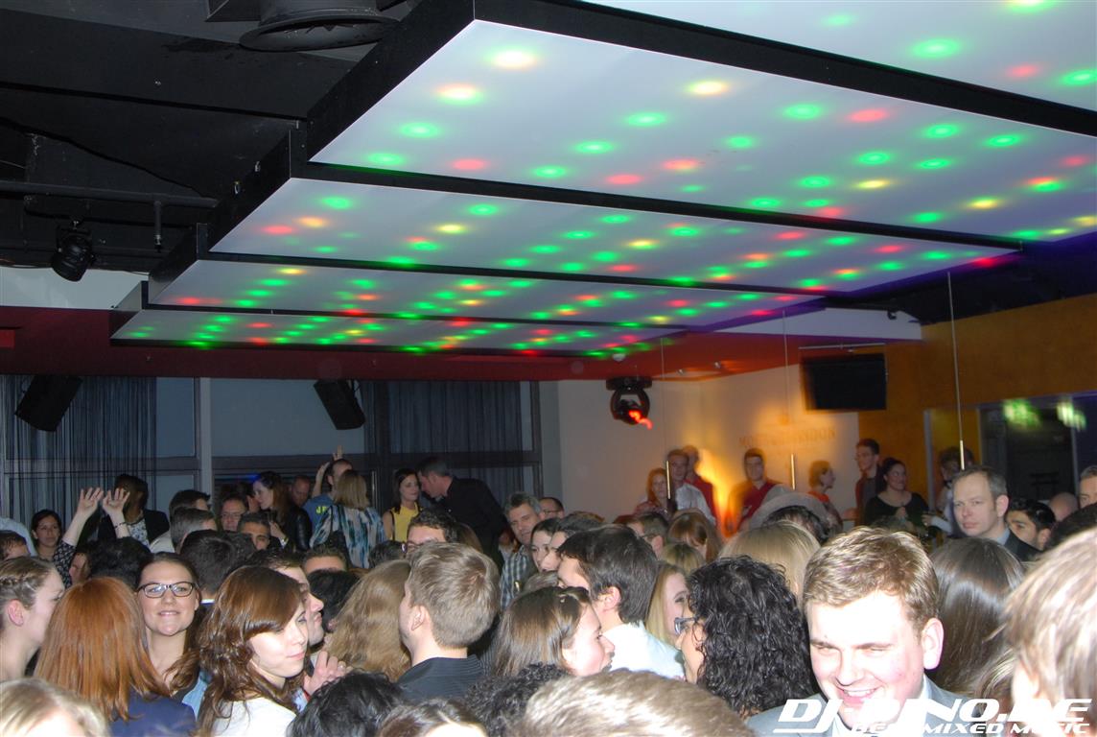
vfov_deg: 37.0
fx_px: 1099
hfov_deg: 53.0
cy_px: 368
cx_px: 548
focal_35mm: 36
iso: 400
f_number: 5.6
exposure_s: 1/1.6
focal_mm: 24
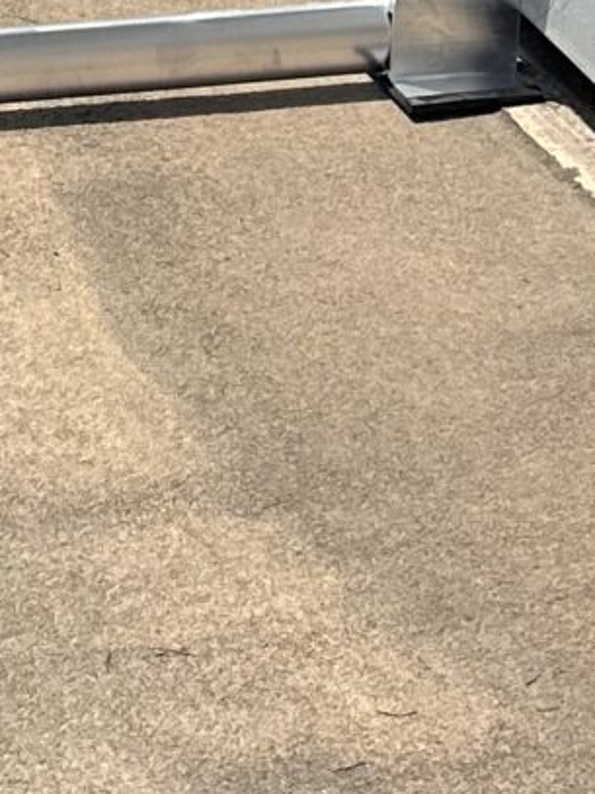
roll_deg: +0.0
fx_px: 3462
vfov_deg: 10.4
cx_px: -577
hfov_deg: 9.2
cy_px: -1379
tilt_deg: -3.8
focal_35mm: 151
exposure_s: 1/5525
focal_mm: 6.86
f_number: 1.78
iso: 80
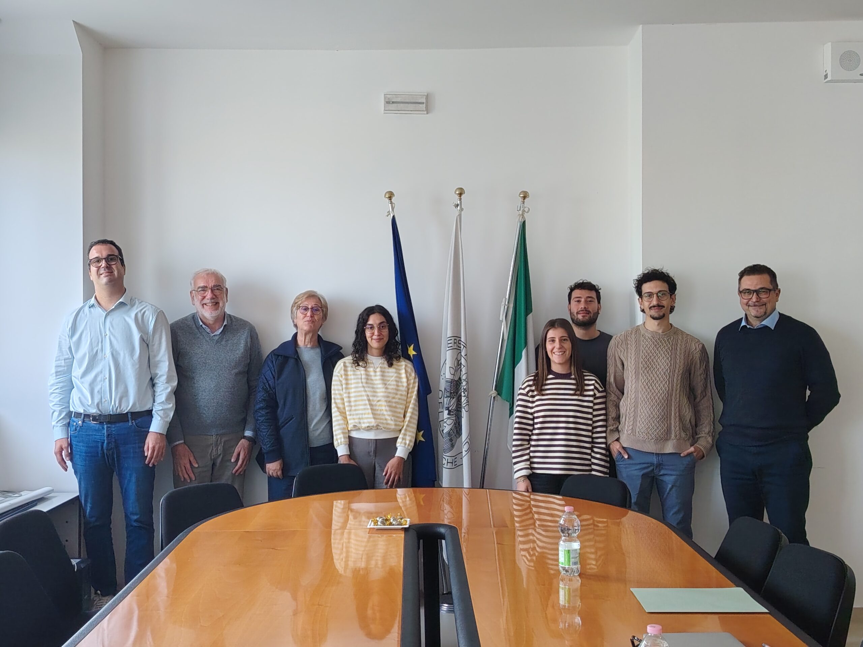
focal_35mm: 41
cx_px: 432
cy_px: 324
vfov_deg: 35.1
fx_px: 1022
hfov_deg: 45.8
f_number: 1.75
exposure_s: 1/50
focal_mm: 5.25
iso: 154
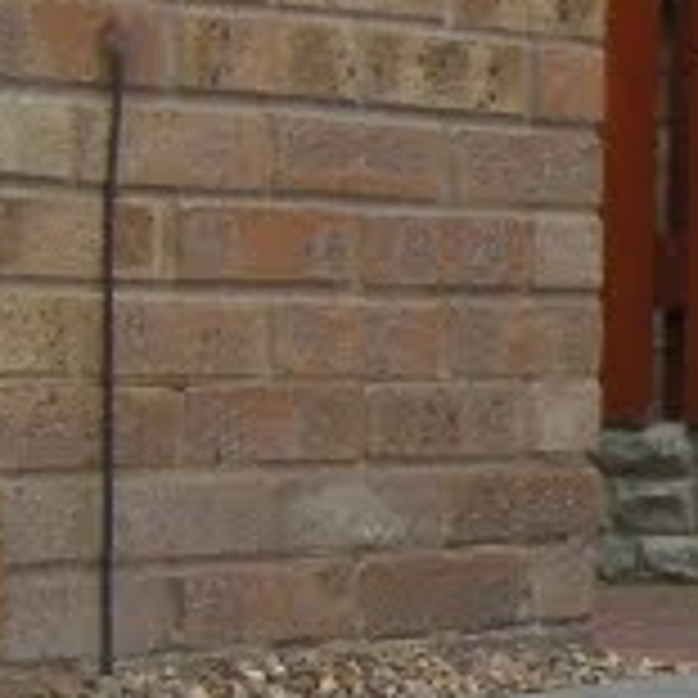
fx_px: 3947
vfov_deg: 10.1
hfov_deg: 9.2
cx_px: 1590
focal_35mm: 173
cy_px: 527
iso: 50
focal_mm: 6.8
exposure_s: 1/86.4
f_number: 3.5
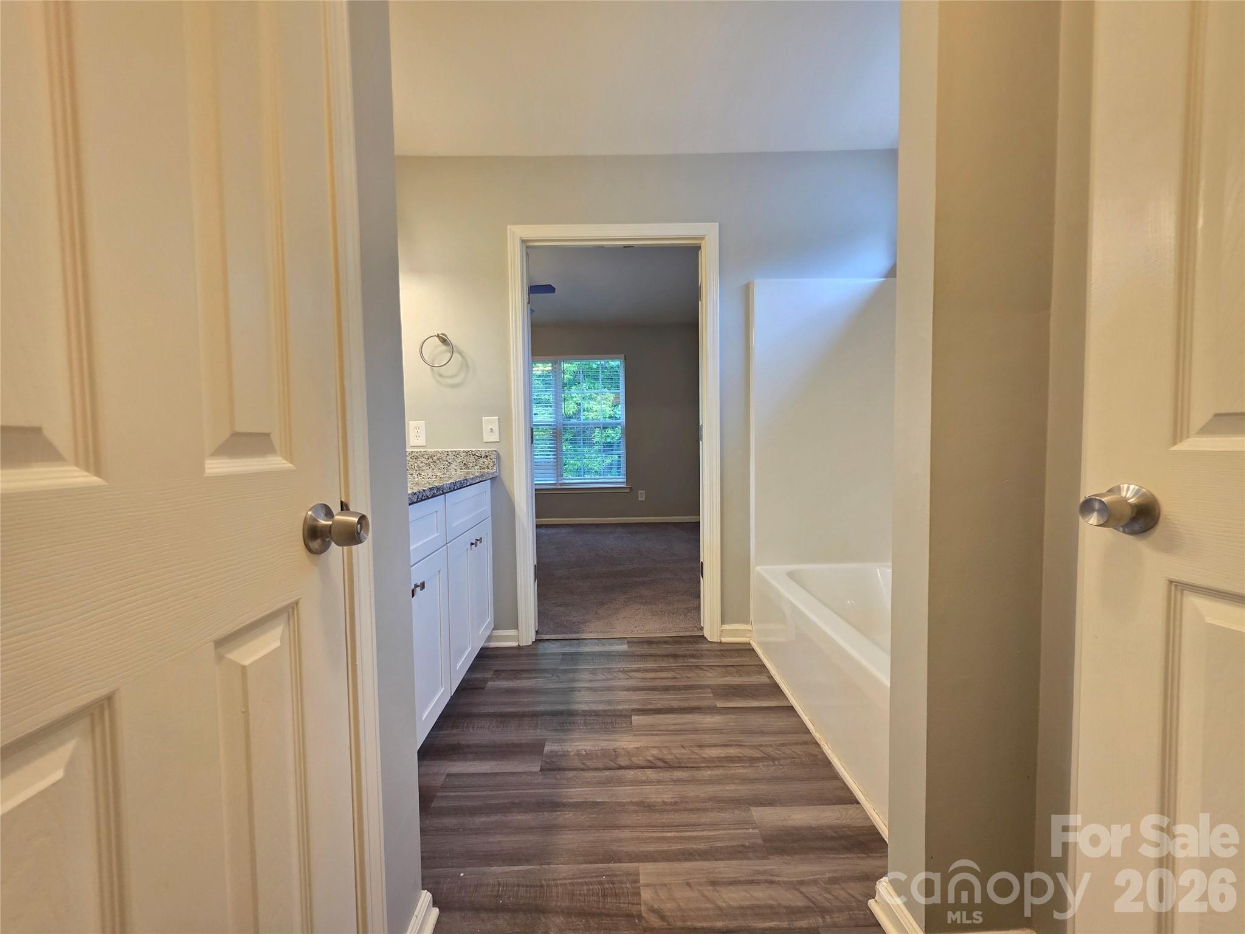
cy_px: 467
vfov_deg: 89.9
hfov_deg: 106.2
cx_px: 622
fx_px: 468
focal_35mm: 13
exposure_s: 1/120
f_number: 1.9
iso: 200
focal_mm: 2.2
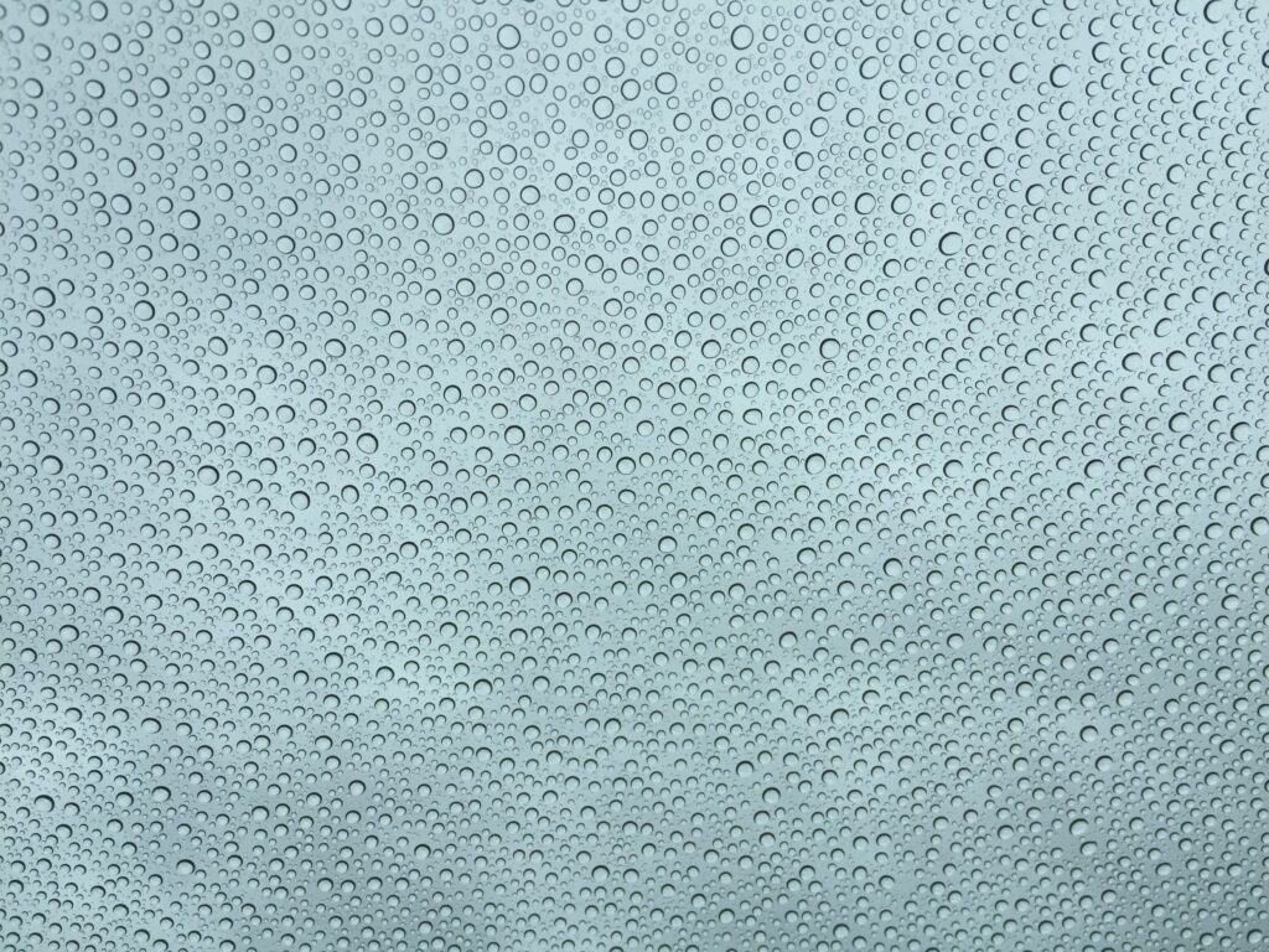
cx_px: 634
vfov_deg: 48.2
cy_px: 476
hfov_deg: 61.7
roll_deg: -4.0
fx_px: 1063
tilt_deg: +38.9
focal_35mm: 29
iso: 32
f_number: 2.2
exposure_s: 1/4950
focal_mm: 4.15
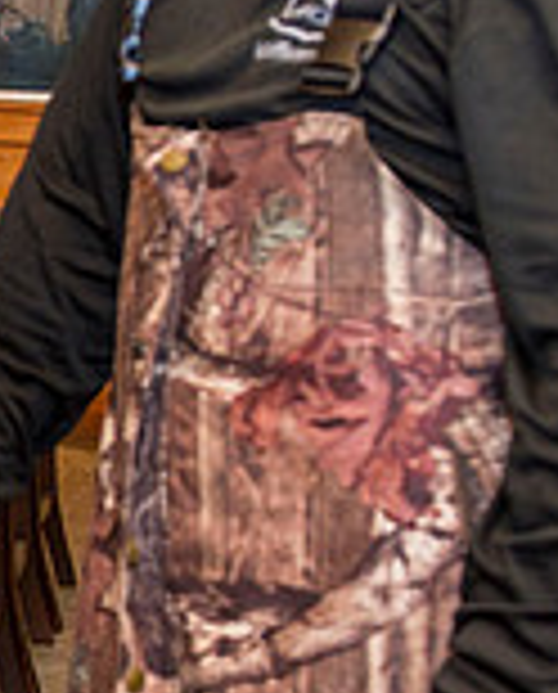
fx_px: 2694
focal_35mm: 131
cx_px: -698
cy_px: 273
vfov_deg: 14.6
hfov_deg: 10.5
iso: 640
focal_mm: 32
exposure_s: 1/160
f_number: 4
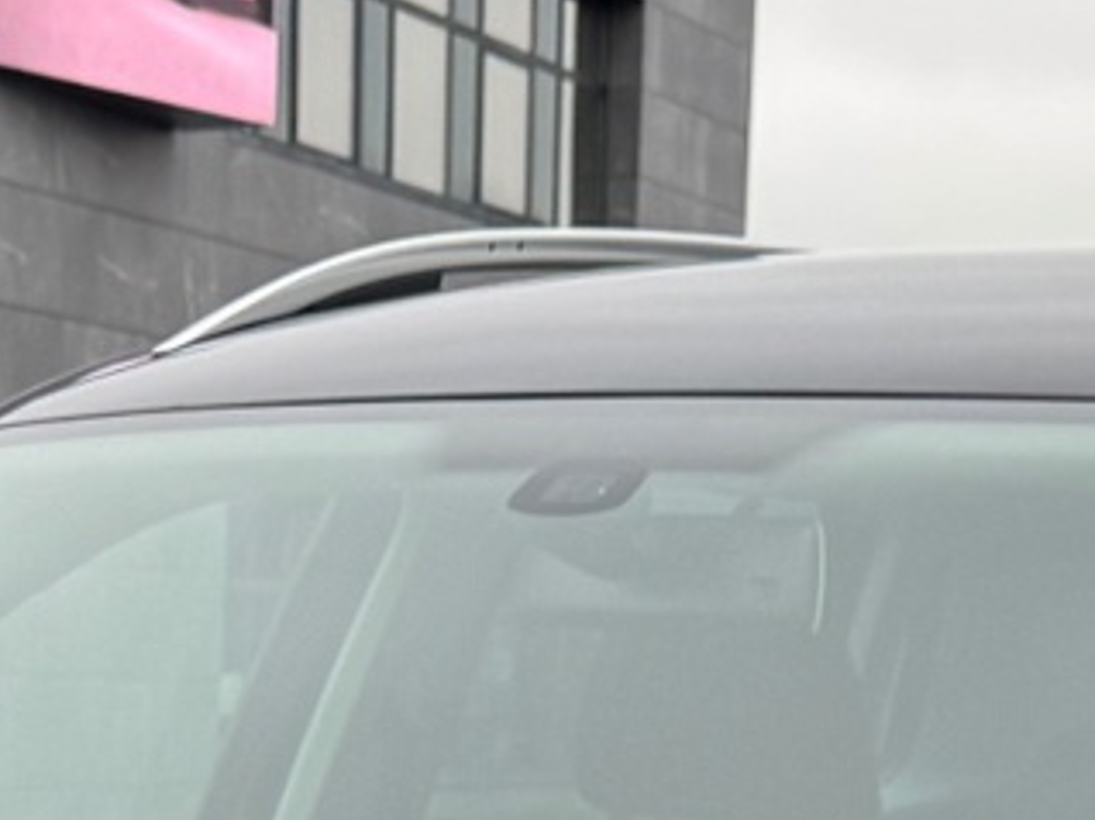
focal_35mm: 145
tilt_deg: -14.5
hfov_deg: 13.5
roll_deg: -0.4
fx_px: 4583
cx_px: 103
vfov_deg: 9.1
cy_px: 1995
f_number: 1.78
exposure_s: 1/237
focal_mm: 6.76
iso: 64
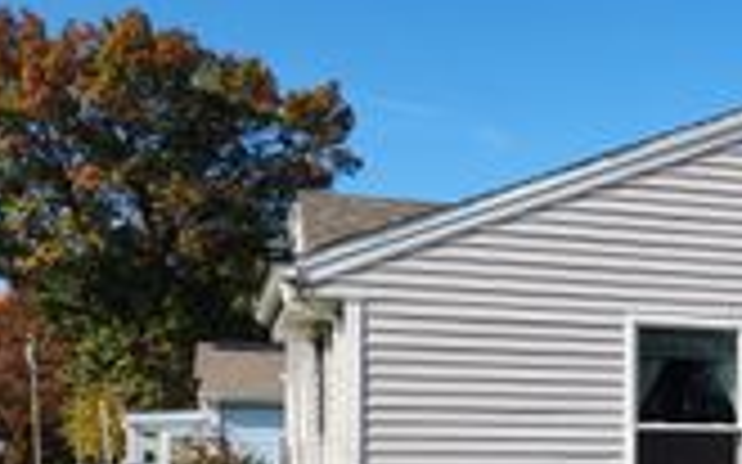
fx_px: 1496
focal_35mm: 74
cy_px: 462
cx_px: 935
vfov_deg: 17.2
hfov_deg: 24.7
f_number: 1.8
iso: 20
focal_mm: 5.4
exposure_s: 1/1576
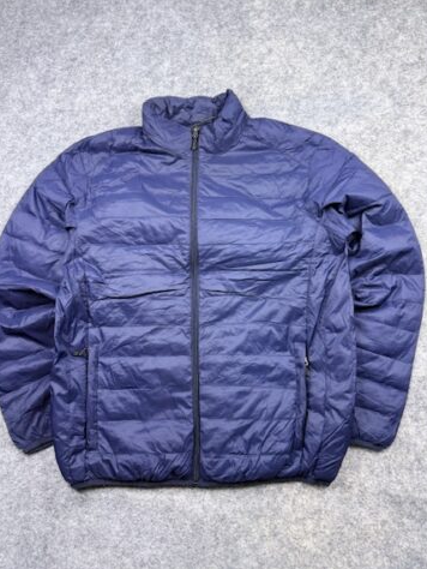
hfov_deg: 51.4
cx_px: 199
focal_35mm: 27
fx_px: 444
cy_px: 253
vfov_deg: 65.1
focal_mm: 6.76
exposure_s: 1/100
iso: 160
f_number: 1.78
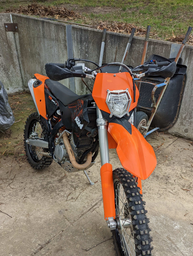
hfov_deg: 48.3
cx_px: 95
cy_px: 145
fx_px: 215
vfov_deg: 61.4
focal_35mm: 29
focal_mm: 6.81
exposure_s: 1/712
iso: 47
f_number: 1.85
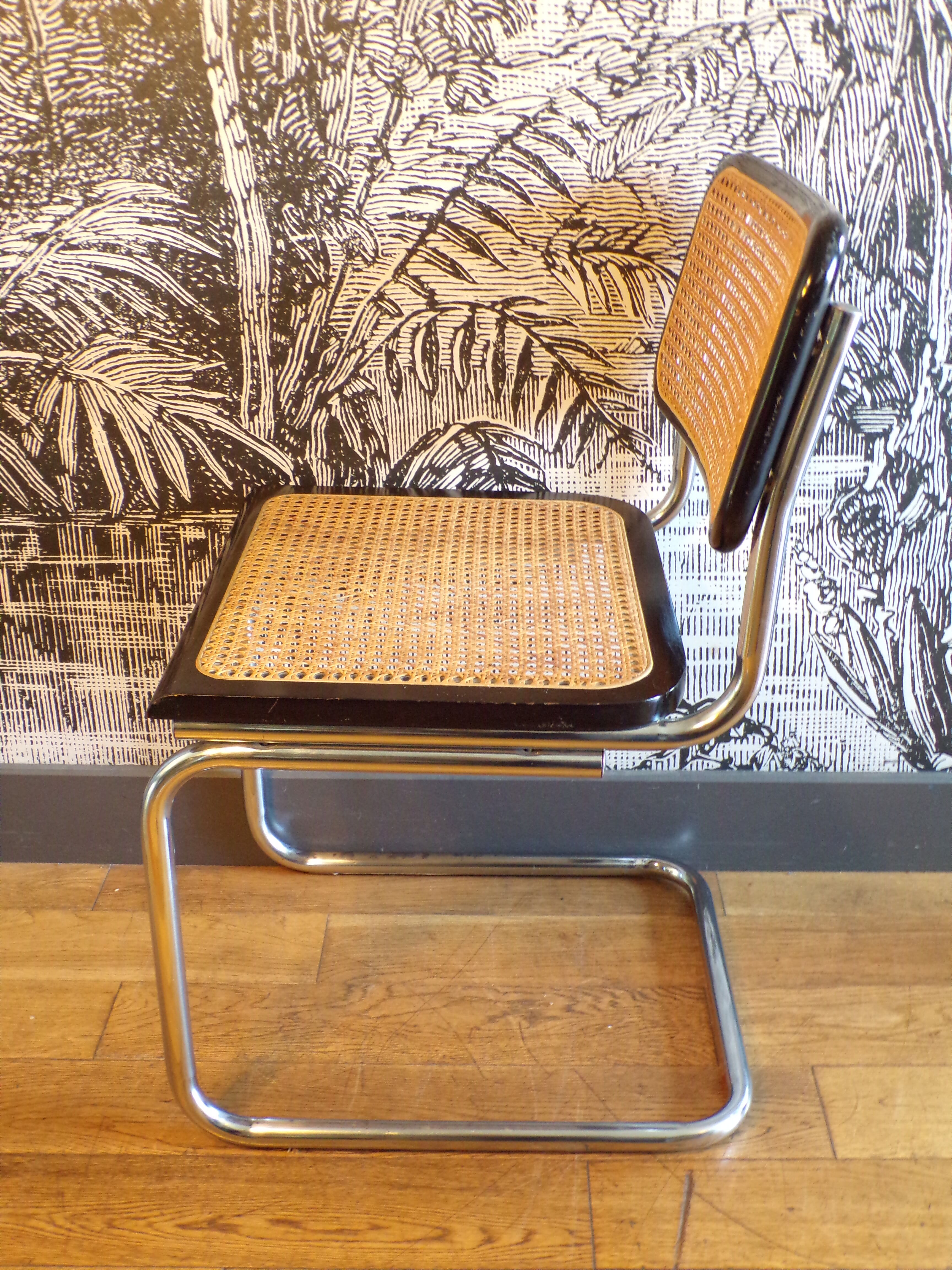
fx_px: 1357
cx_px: 476
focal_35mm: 37
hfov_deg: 38.7
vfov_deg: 50.1
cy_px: 635
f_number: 3.3
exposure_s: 1/17
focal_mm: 6.6
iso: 391
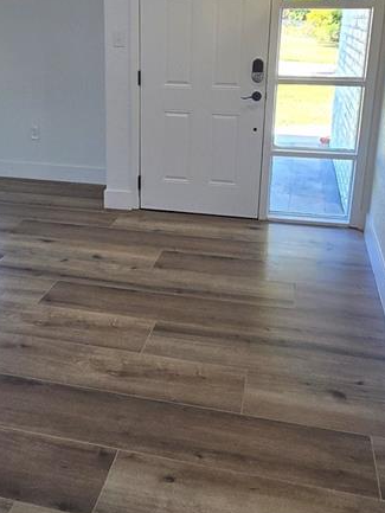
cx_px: 148
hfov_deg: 39.5
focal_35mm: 36
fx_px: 534
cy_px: 175
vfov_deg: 50.5
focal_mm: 2.2
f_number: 2.2
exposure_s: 1/120
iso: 80
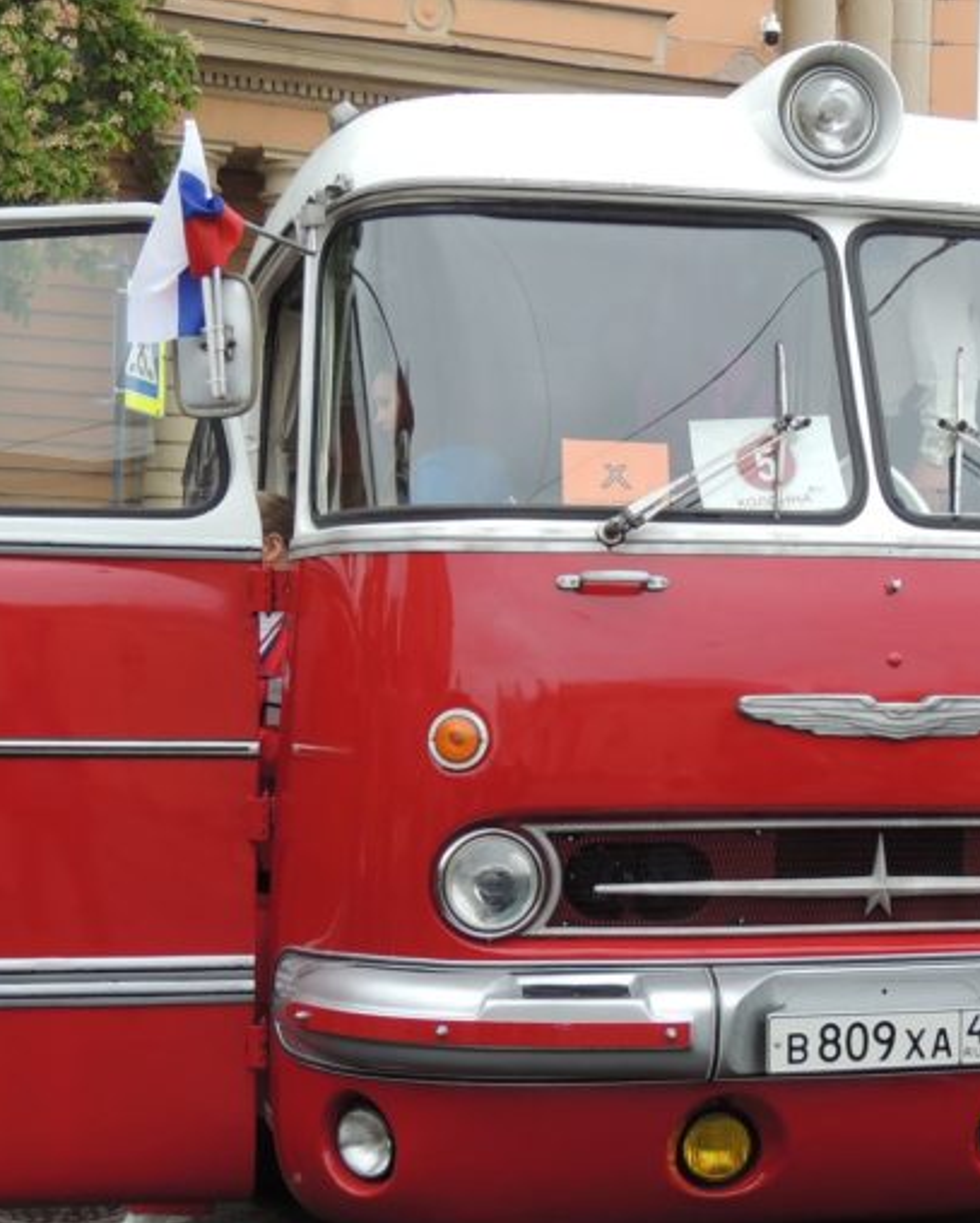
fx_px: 2137
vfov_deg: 31.9
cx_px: 609
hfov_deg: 25.8
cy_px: 689
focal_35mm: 59
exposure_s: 1/200
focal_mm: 5.3
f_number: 3.1
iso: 100
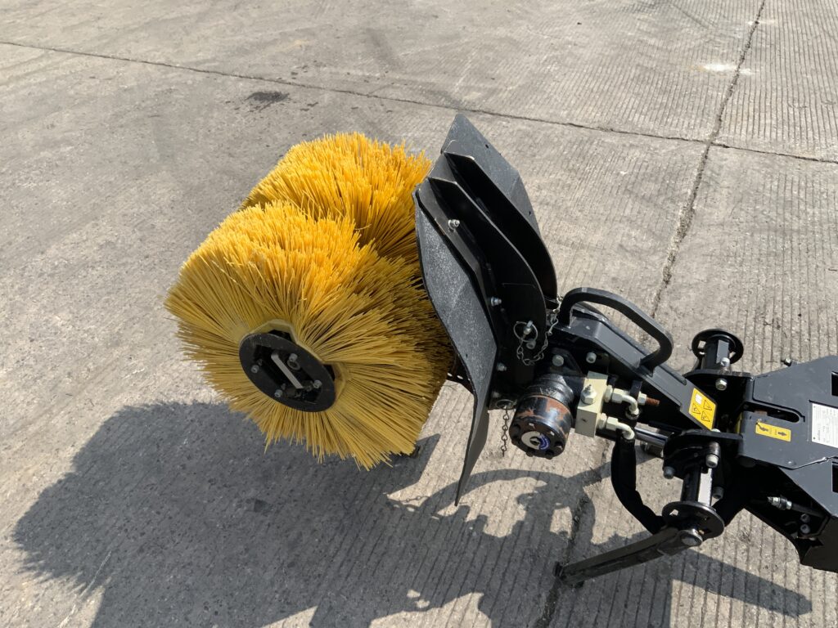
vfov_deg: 48.2
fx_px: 702
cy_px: 314
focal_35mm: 29
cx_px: 419
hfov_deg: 61.7
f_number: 1.8
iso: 16
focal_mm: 3
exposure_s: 1/1451
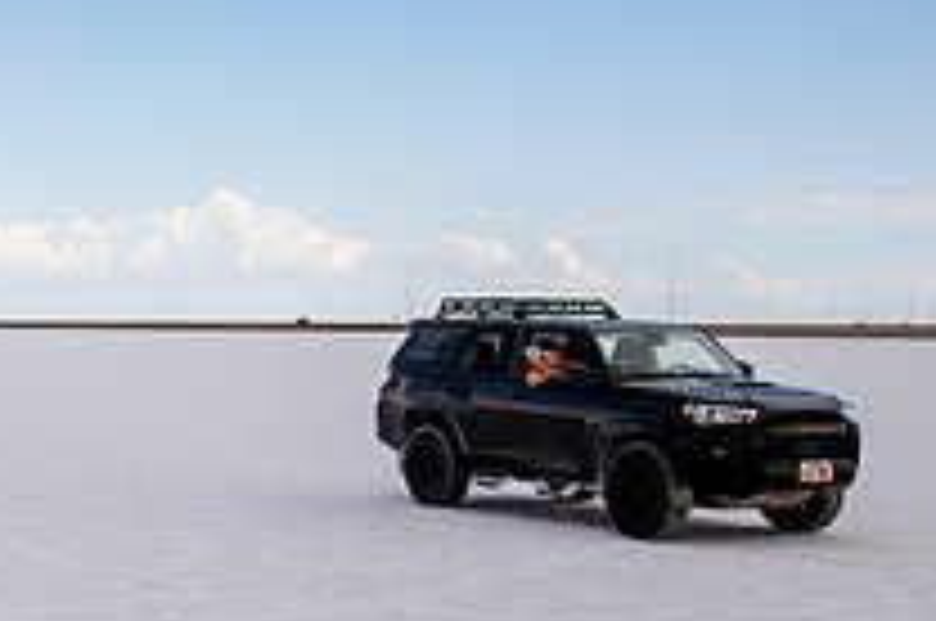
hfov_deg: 27.6
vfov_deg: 20.2
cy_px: 356
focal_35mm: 67
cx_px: -90
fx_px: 1739
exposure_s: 1/500
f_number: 8
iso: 250
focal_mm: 24
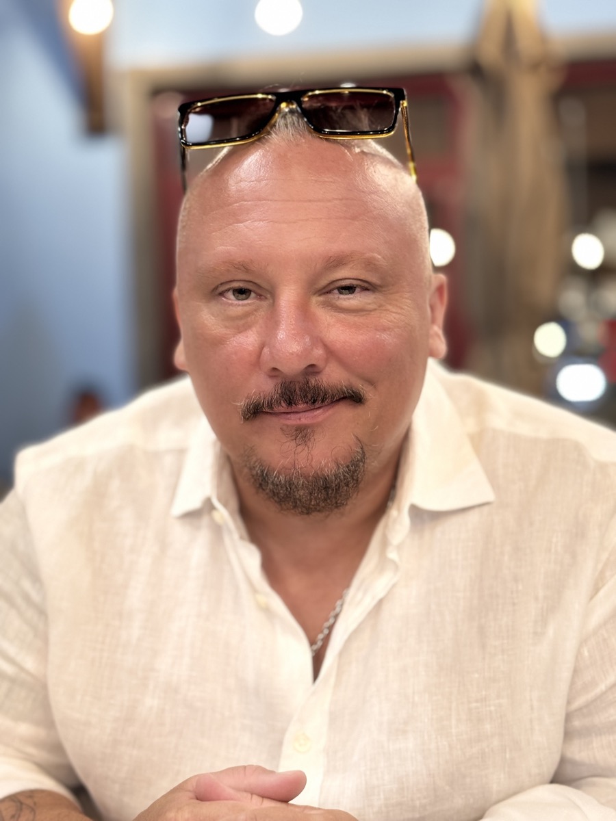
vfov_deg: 39.7
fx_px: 1139
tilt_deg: +1.7
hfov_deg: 30.3
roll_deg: +1.5
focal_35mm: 48
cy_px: 410
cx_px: 308
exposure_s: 1/40
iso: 320
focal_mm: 6.76
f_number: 1.78
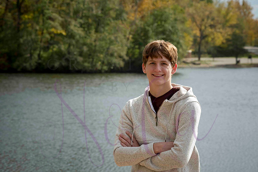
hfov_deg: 17.1
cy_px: 86
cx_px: 129
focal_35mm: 120
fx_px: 860
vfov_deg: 11.4
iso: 800
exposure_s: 1/800
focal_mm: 120
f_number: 9
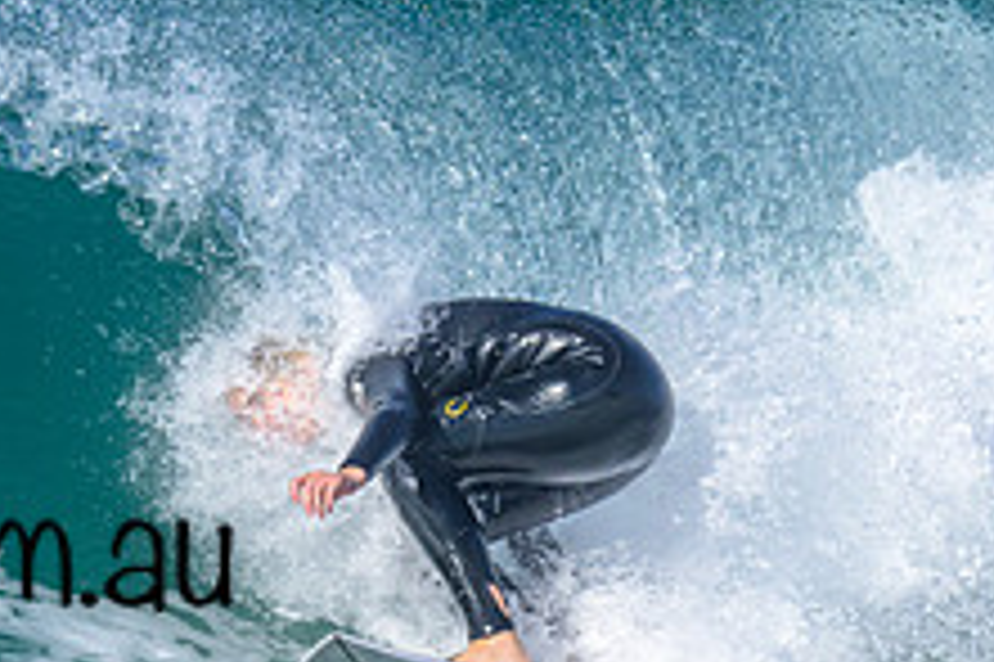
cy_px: 408
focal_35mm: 2466
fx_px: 68036
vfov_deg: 0.6
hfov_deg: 0.8
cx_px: -17
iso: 250
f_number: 6.3
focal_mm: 800
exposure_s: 1/2000
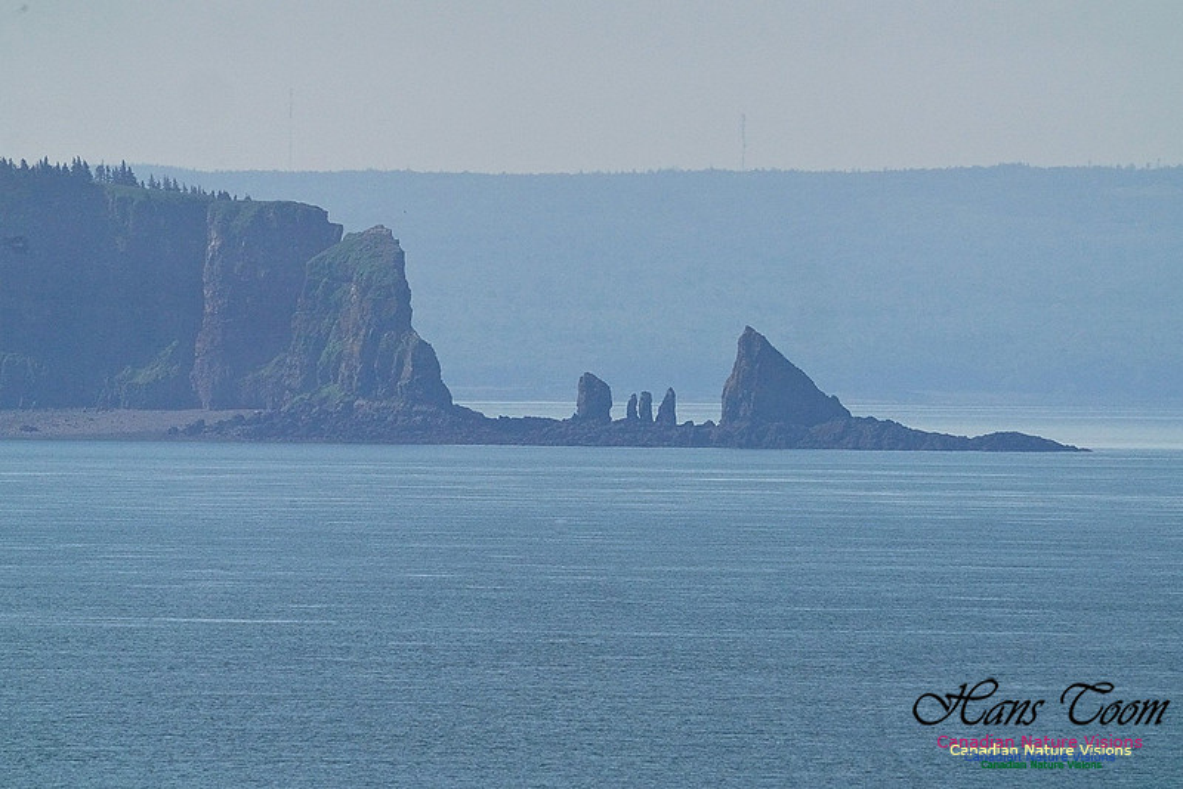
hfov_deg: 2.8
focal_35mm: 724
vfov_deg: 1.9
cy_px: 394
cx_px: 592
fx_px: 23799
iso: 6400
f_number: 13
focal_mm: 724
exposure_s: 1/8000
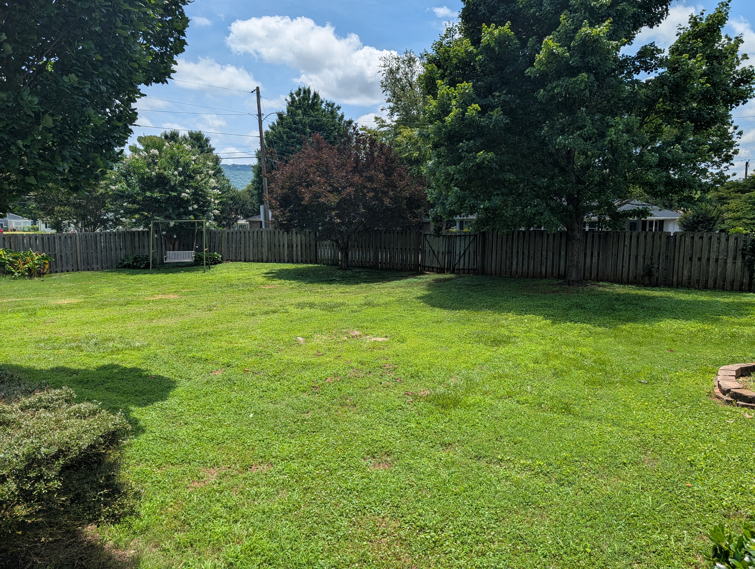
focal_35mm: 24
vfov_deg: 56.9
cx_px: 378
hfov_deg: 71.5
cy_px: 284
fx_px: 524
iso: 19
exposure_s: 1/1435
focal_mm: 6.9
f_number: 1.68
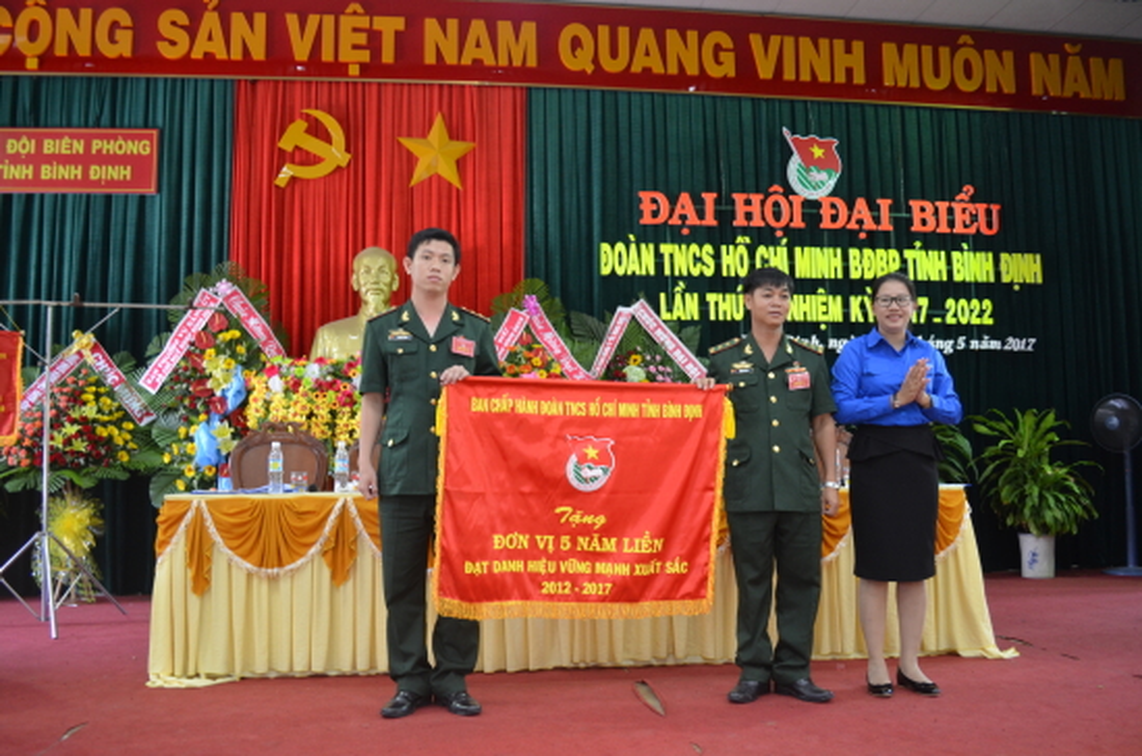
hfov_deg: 62.0
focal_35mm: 30
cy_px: 378
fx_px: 949
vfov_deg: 43.4
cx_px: 571
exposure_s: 1/30
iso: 800
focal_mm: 20
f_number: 3.8
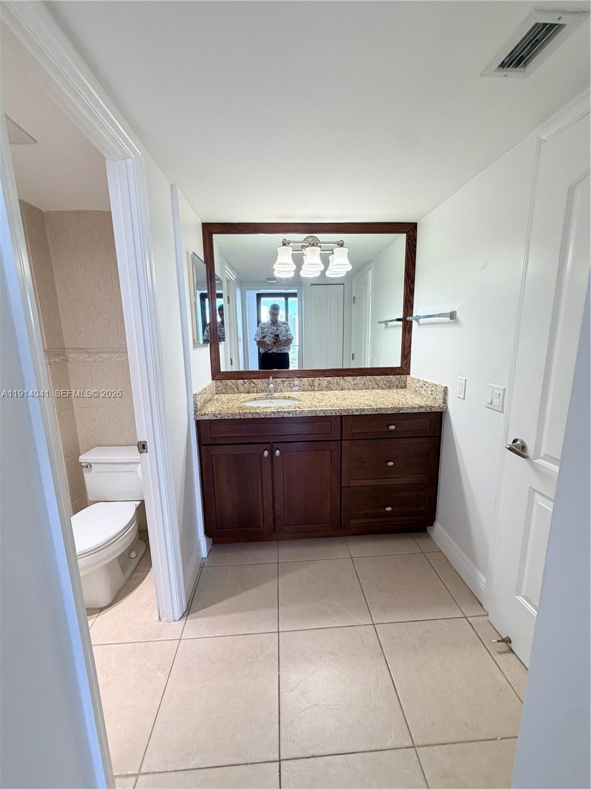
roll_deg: +0.8
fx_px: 319
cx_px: 296
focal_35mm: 14
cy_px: 394
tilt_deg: -10.1
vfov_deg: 102.1
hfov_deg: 85.7
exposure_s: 1/120
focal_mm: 2.22
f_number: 2.2
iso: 160
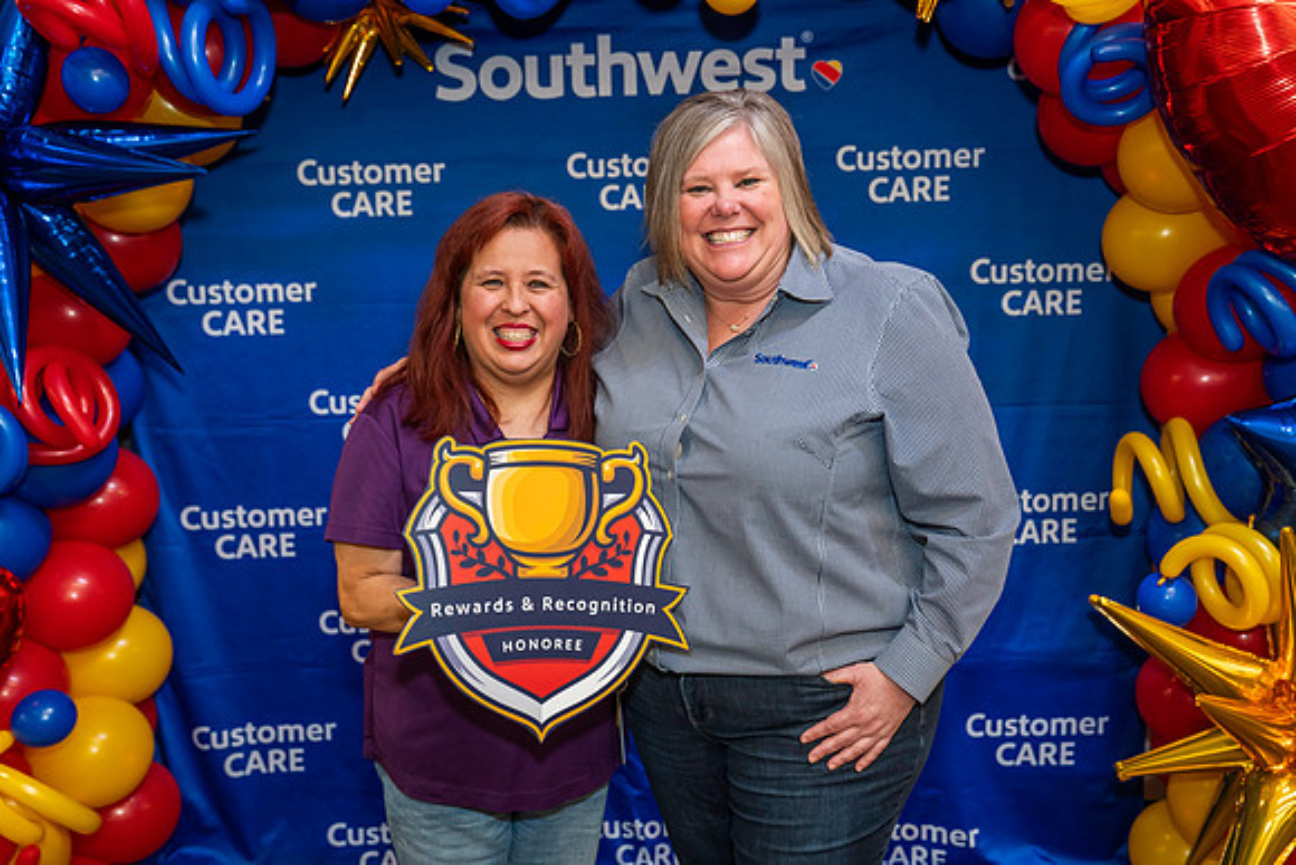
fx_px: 1440
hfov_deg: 48.4
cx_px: 648
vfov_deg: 33.4
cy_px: 432
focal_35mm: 40
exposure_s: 1/160
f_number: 4
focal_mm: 40
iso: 1250
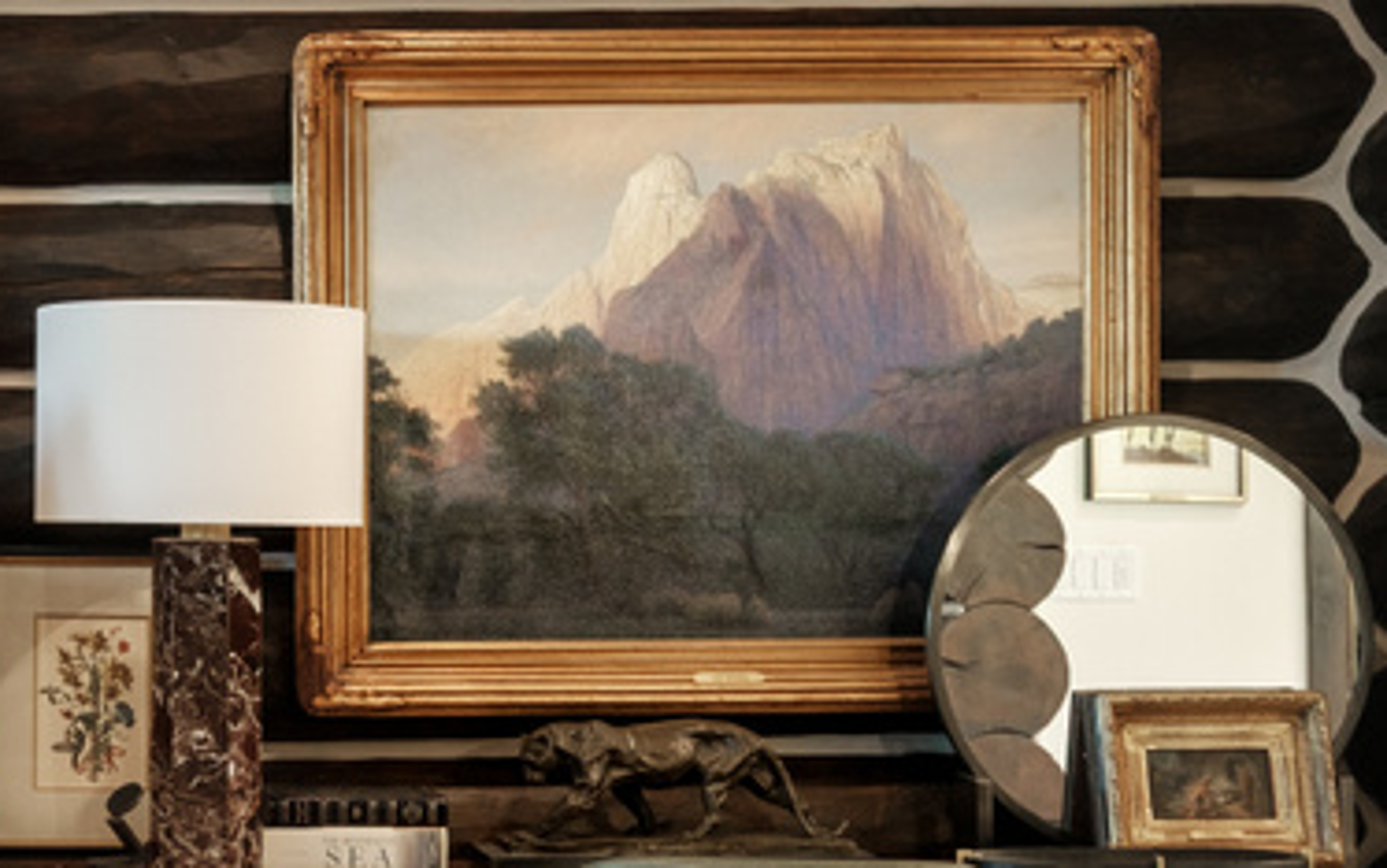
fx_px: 3063
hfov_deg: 24.5
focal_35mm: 81
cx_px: 37
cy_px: 647
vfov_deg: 16.1
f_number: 6.4
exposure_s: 1/6
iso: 400
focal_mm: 19.1
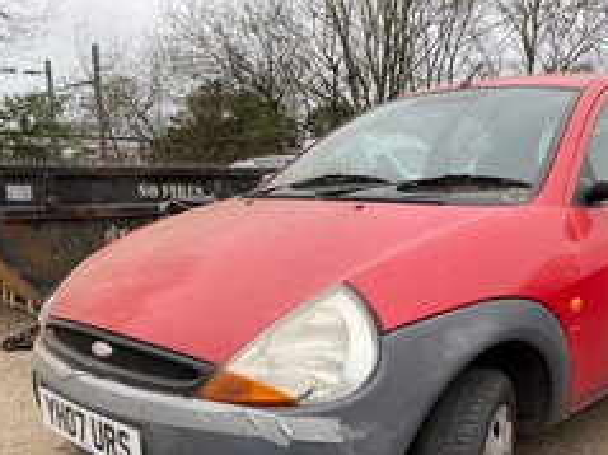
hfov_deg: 48.3
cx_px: 394
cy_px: 328
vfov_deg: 37.0
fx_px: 667
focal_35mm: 38
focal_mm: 4.25
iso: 32
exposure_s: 1/573
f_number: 1.8
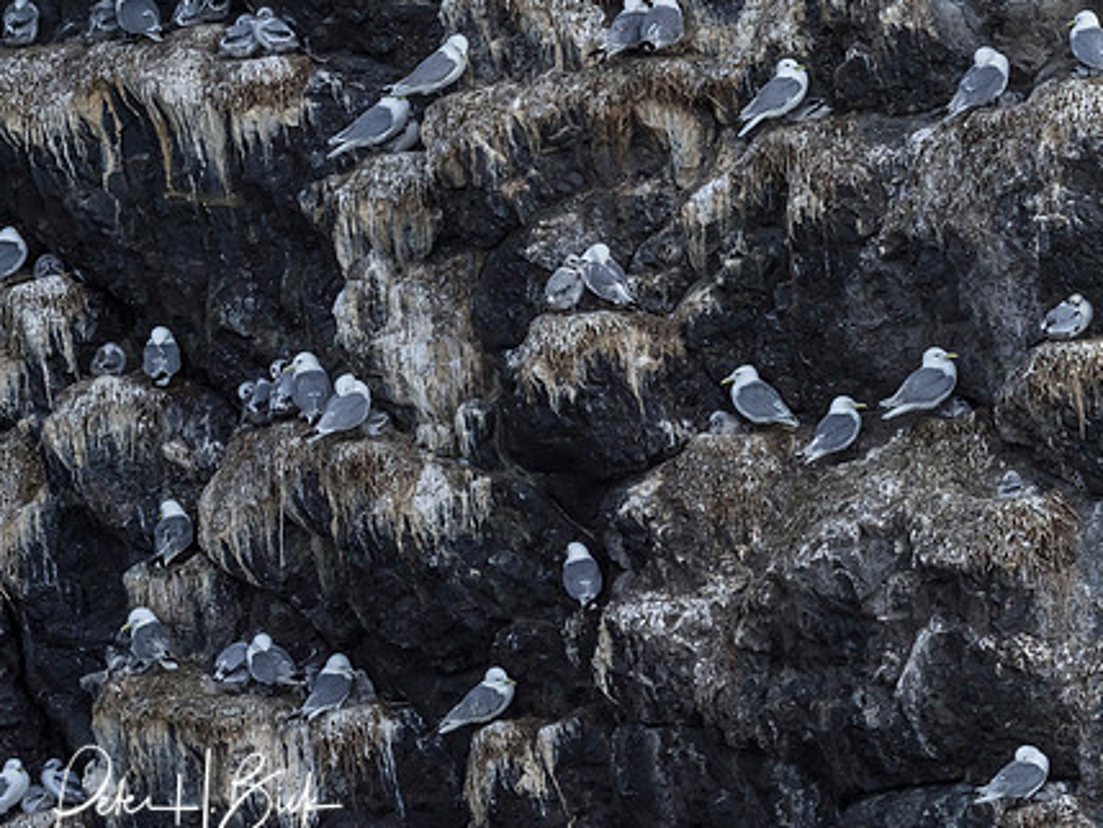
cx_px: 722
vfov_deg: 1.8
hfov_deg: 2.4
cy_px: 384
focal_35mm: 812
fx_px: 25881
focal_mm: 300
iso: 400
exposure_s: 1/2500
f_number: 5
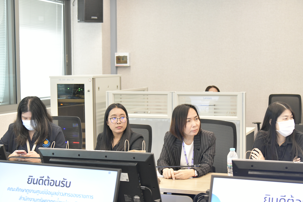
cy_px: 110
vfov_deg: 23.0
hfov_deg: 33.9
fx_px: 497
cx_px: 151
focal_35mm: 59
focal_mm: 52
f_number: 4.5
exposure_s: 1/125
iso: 3200
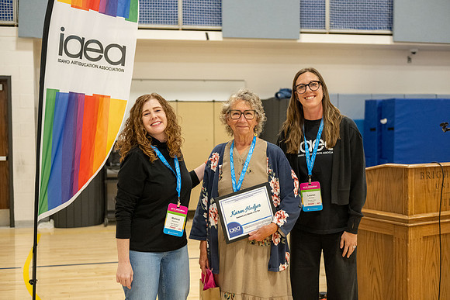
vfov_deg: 28.1
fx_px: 600
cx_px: 225
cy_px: 150
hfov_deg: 41.1
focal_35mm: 48
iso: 3200
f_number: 2.8
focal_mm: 48
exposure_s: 1/250
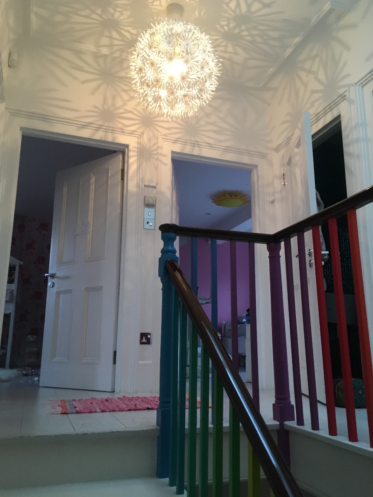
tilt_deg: +12.7
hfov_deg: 48.2
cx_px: 186
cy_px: 248
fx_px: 417
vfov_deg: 61.7
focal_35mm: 29
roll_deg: -0.8
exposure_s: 1/25
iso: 200
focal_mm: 4.15
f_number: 2.2
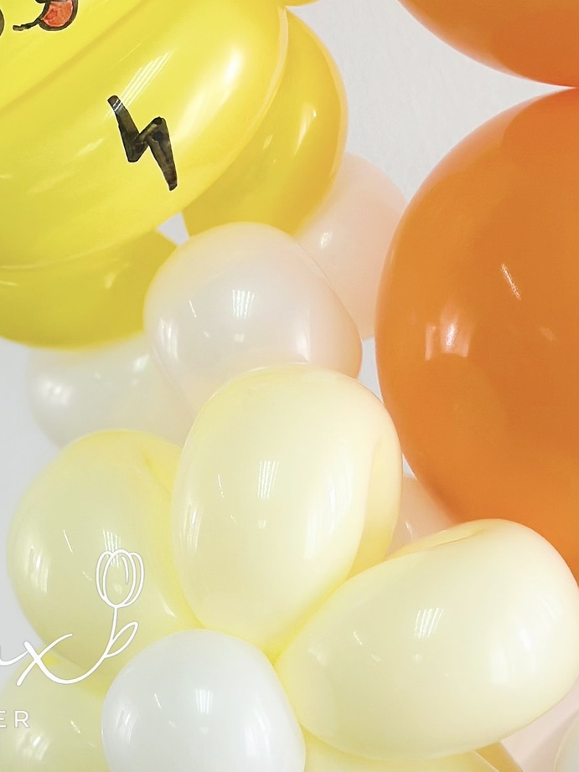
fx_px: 2789
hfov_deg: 11.8
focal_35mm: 125
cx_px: 152
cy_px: 147
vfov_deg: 15.7
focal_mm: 6.86
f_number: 1.78
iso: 64
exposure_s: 1/100
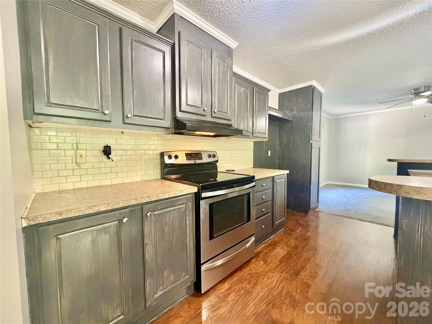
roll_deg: +0.6
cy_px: 162
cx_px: 216
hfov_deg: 102.1
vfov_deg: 85.7
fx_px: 175
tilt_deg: -3.6
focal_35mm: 14
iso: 800
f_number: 2.2
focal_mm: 2.22
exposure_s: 1/60
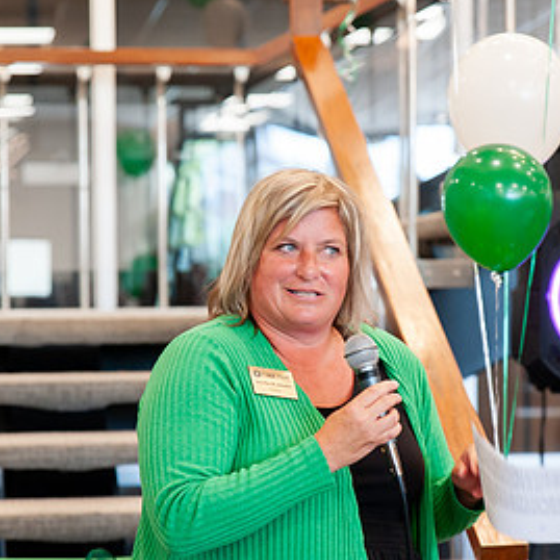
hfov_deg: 13.6
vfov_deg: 13.6
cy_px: 312
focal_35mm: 128
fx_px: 2343
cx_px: 304
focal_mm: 70
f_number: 3.2
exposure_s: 1/160
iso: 1250
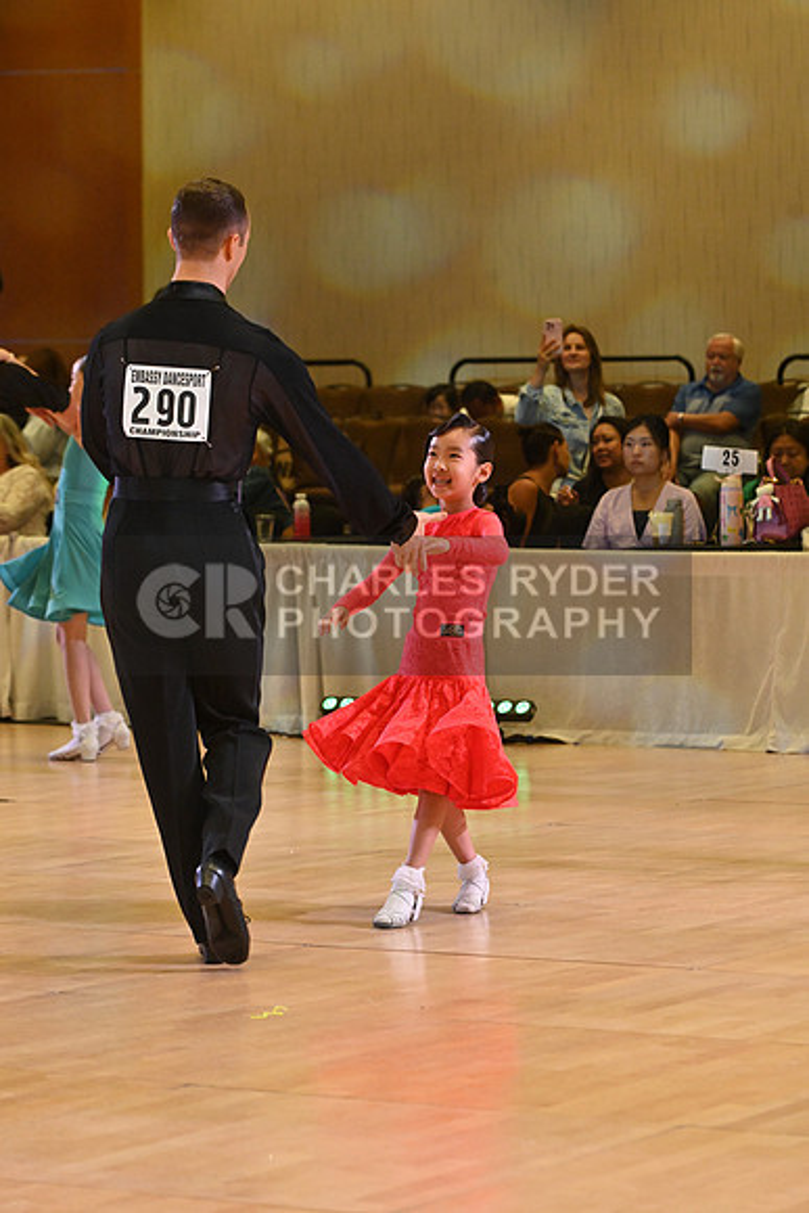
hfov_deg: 10.6
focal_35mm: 130
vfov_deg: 15.8
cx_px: 404
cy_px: 606
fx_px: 4379
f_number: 6.3
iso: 4000
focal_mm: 130
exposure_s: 1/400
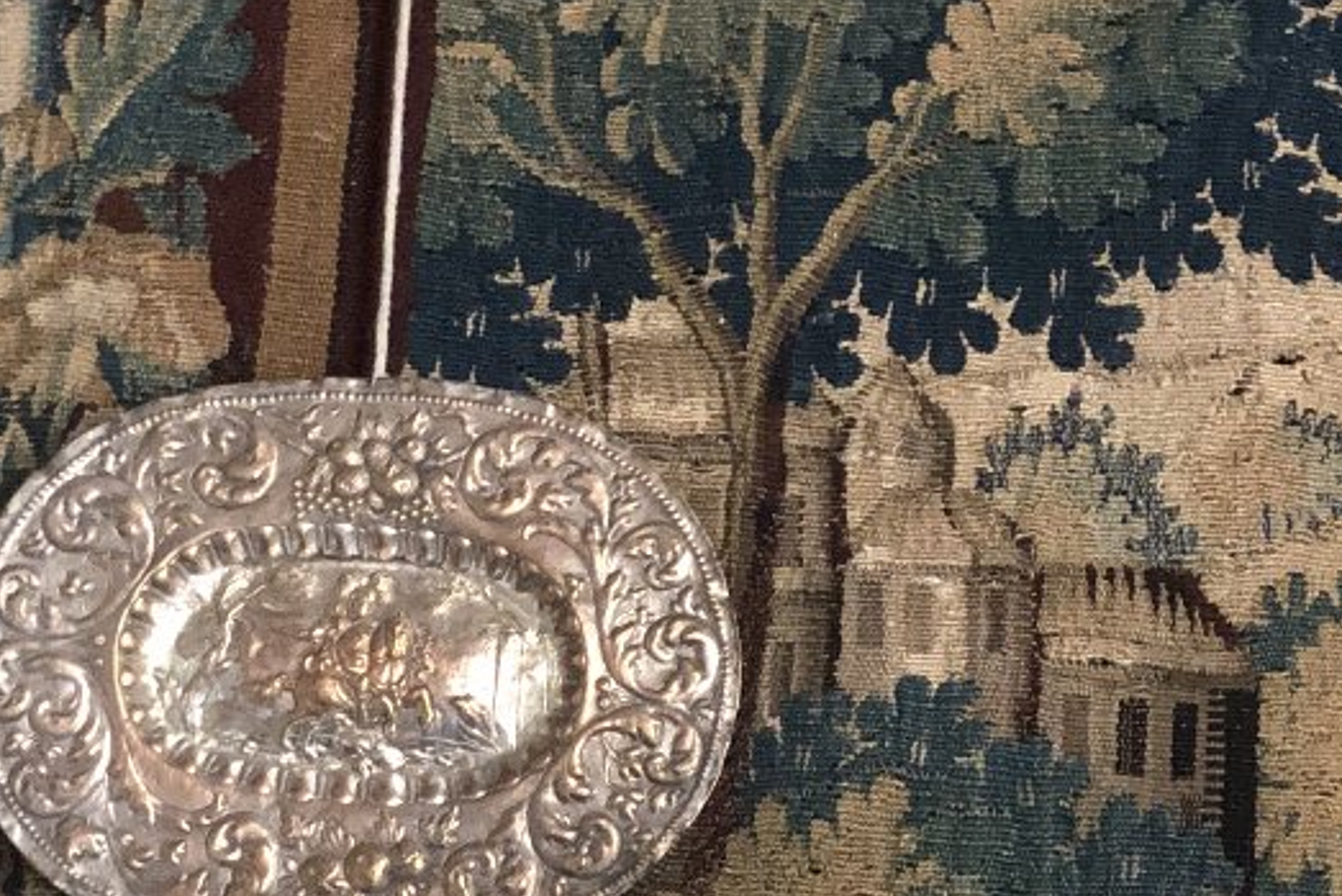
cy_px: 819
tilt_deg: +12.0
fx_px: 4623
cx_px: 1396
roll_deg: -0.9
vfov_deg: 11.0
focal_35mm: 124
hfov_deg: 16.1
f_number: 2.4
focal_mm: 6
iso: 250
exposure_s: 1/8
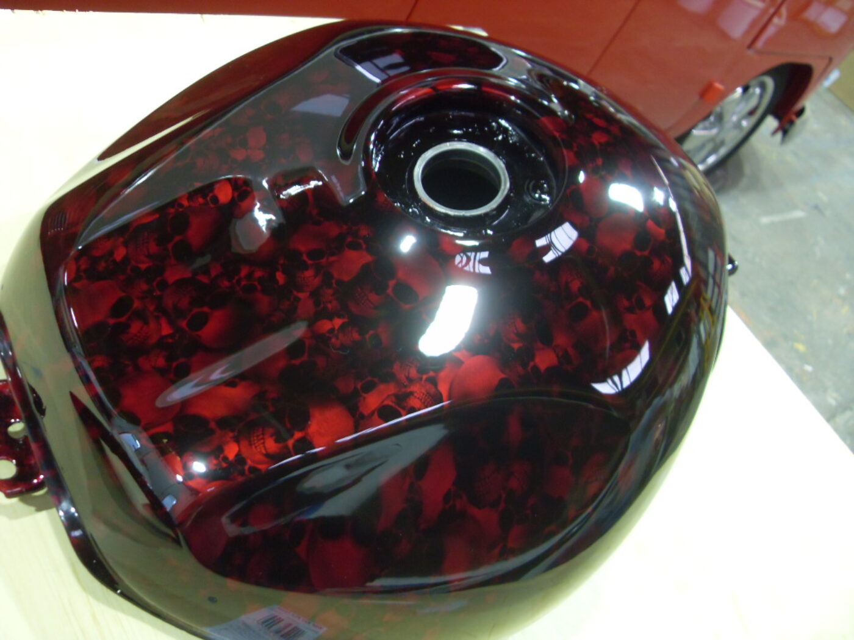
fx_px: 863
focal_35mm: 35
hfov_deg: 52.6
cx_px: 427
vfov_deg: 40.7
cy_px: 320
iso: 200
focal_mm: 6.3
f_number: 2.8
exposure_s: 1/10
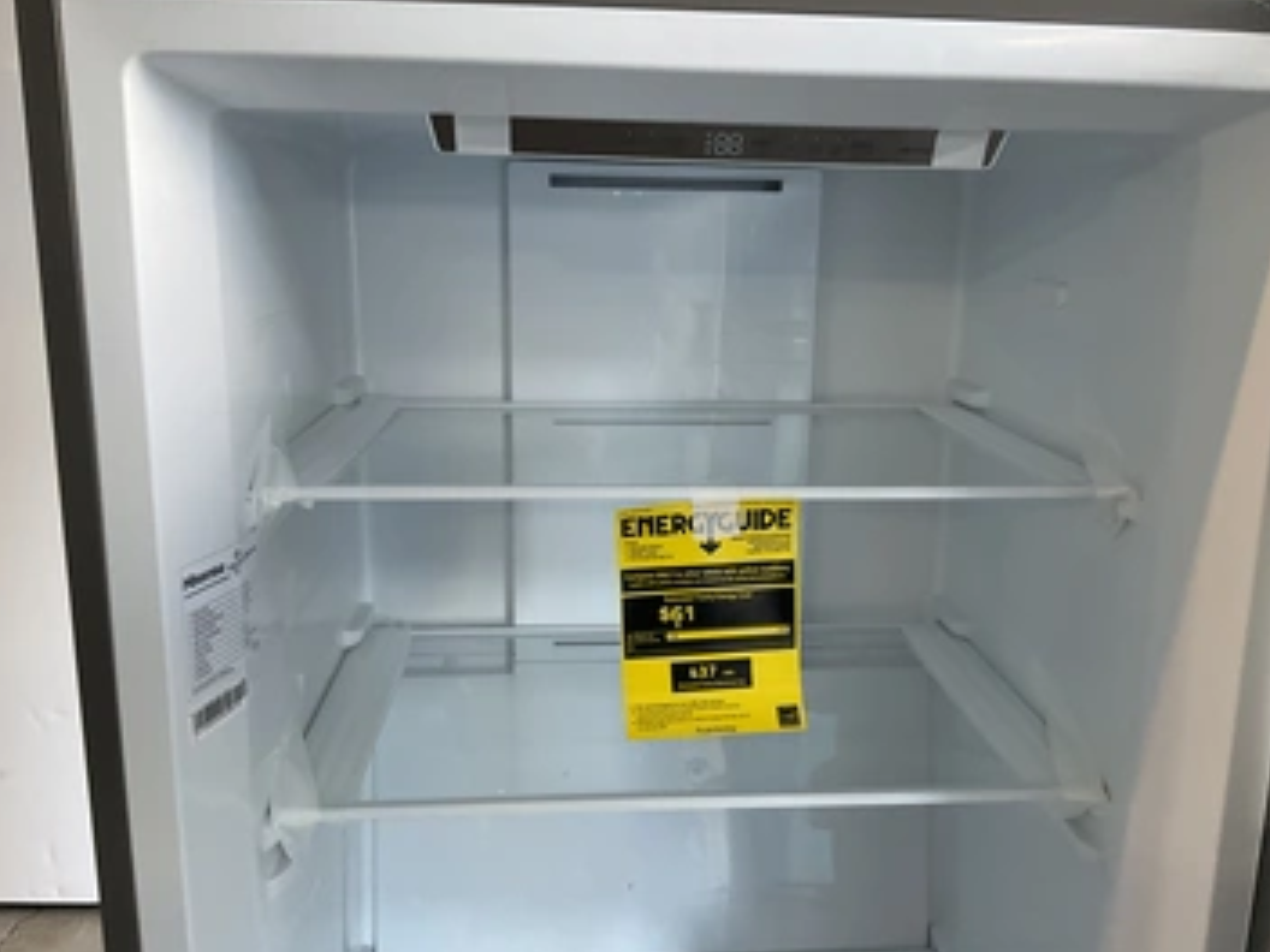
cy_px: 494
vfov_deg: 42.9
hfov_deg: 55.3
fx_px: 1211
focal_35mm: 33
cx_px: 678
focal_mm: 3
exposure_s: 1/60
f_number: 1.8
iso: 100
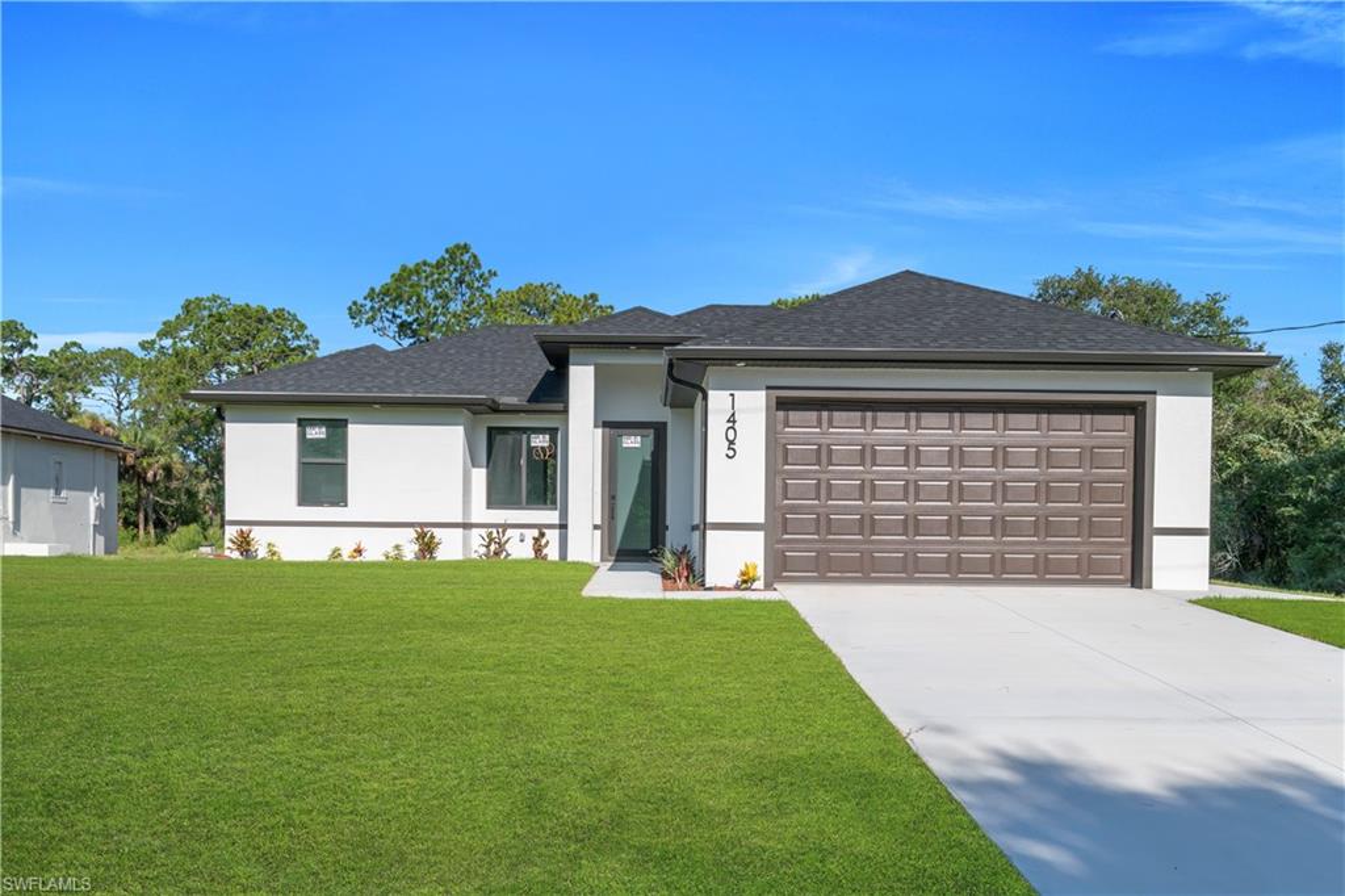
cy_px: 448
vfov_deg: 43.6
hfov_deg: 61.9
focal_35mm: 30
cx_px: 672
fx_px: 1120
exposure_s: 1/500
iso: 100
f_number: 8
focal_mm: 20
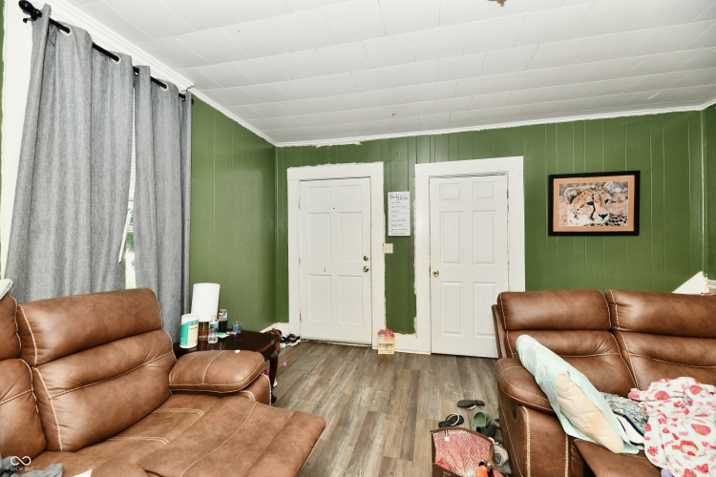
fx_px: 278
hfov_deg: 104.3
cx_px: 358
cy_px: 238
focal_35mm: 14
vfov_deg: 81.2
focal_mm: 14
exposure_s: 1/60
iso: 640
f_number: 6.3
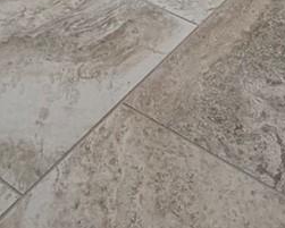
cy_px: -372
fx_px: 734
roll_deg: +2.3
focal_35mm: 87
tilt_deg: -5.0
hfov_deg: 22.0
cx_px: 126
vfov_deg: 12.4
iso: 160
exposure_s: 1/120
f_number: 2.2
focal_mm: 2.22
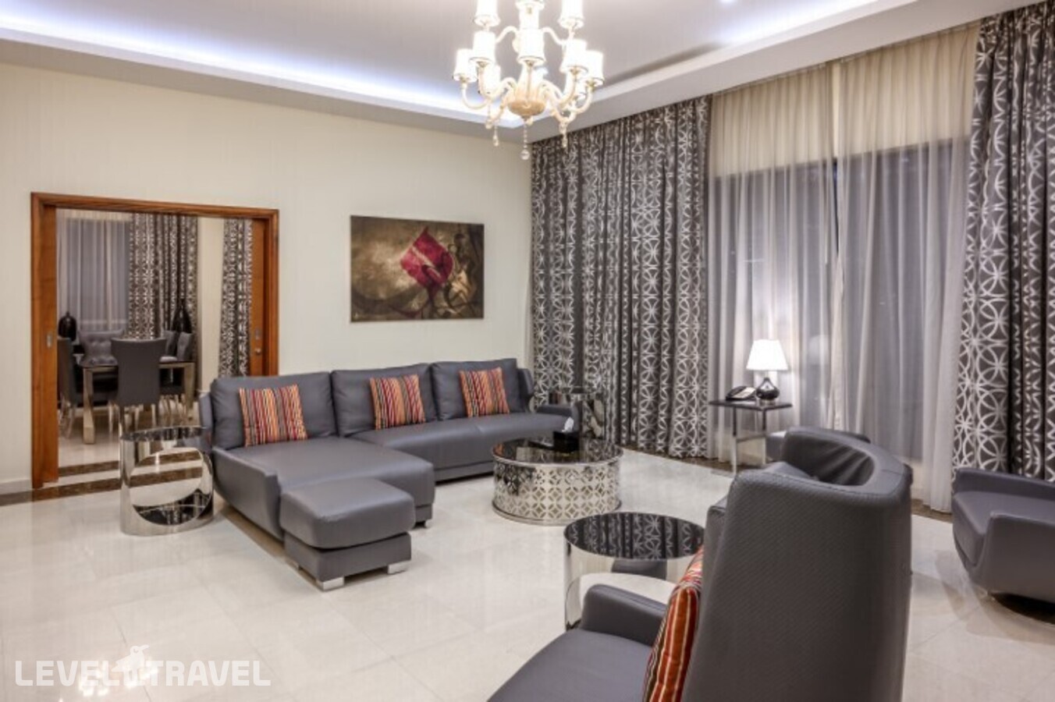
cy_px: 351
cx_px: 528
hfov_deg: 73.8
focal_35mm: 24
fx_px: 703
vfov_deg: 53.1
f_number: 8
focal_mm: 24
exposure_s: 1.3
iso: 100
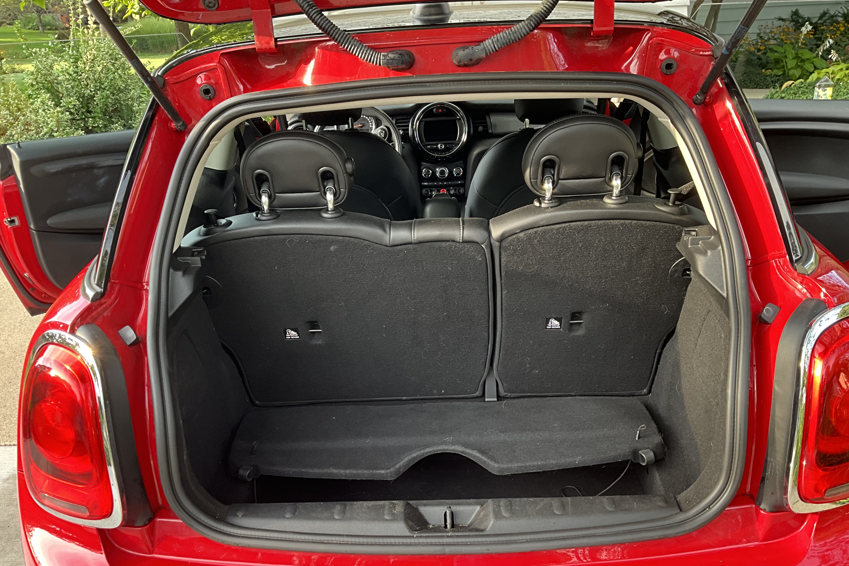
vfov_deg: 42.2
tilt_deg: -22.5
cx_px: 419
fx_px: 731
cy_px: 321
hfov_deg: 60.3
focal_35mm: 31
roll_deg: +3.3
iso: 64
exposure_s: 1/112
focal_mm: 3
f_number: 1.8
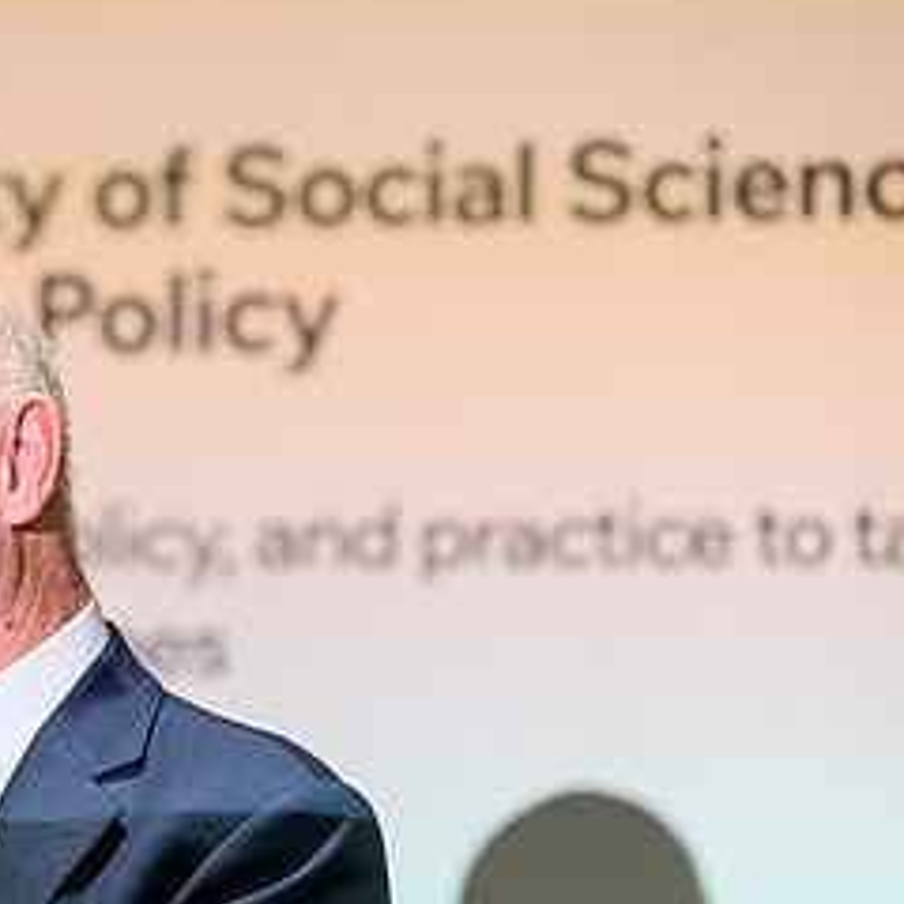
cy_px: 582
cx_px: -11
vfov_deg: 8.2
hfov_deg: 8.2
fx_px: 6293
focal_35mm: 213
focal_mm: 103
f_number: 2.8
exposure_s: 1/100
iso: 125
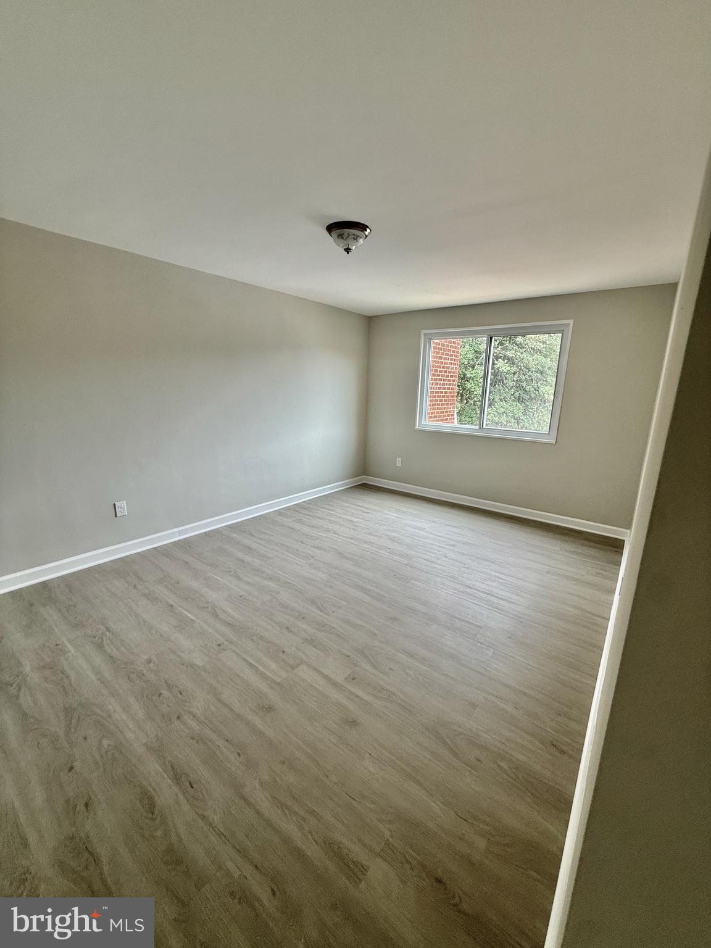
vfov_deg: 102.1
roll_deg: -2.5
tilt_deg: -11.0
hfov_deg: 85.7
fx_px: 383
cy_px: 474
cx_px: 356
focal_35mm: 14
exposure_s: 1/99
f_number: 2.2
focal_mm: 2.22
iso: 50
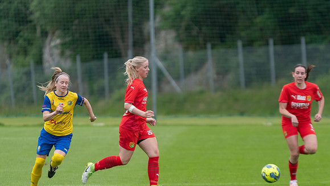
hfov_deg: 4.2
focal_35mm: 517
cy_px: 134
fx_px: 4523
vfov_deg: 2.3
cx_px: 128
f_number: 3.2
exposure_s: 1/1600
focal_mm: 200
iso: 400
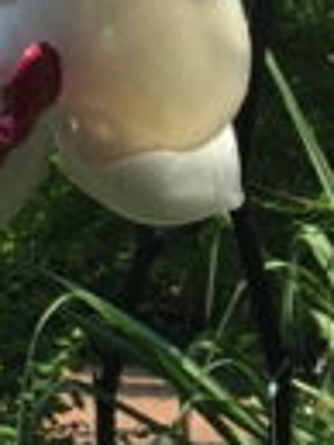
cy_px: -14
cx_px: 375
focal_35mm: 230
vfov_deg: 8.5
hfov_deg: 6.4
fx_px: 2954
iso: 32
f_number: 2.2
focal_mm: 4.15
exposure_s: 1/1799
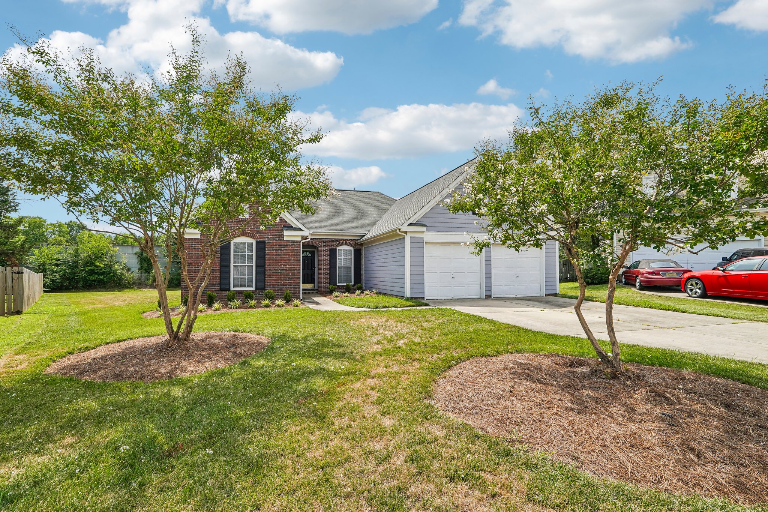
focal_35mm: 15
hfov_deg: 100.4
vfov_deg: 77.3
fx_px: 320
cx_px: 384
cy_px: 256
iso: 100
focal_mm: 10
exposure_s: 1/90
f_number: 8
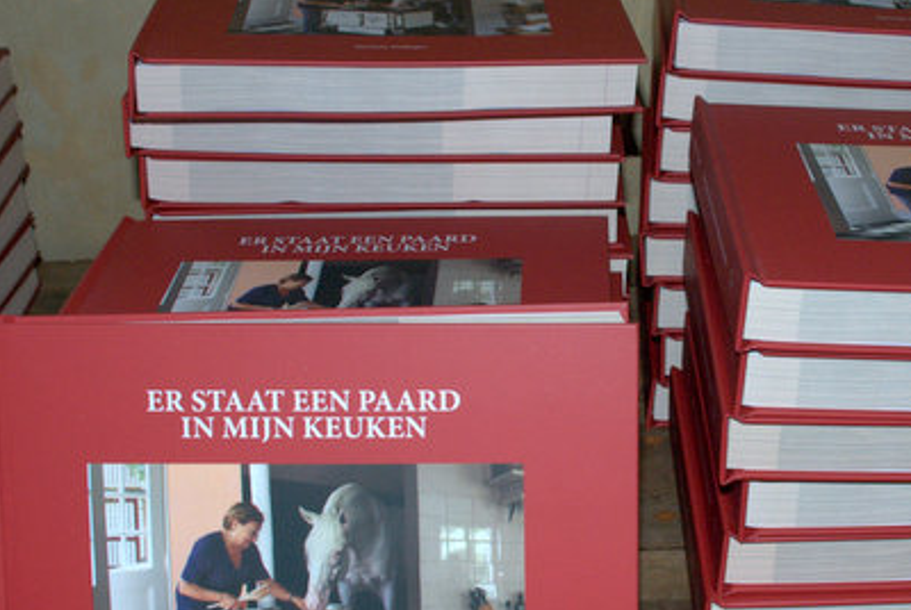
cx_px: 563
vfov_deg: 25.1
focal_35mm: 54
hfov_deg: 36.6
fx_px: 1368
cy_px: 344
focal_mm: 20
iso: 320
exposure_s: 1/60
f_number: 3.8
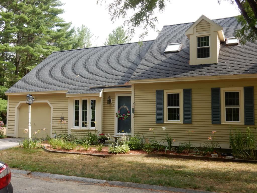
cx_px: 128
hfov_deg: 51.4
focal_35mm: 36
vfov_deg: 39.7
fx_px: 267
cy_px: 96
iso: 125
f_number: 4
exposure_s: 1/125
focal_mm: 6.4
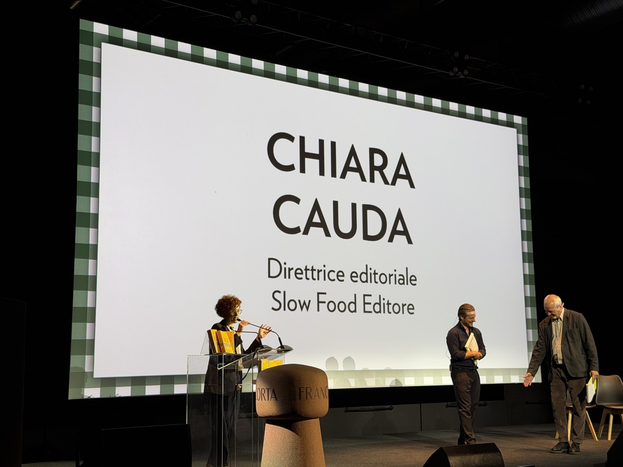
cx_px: 312
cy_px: 234
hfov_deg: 39.7
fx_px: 864
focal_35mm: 48
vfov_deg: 30.3
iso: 50
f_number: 1.78
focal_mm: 6.76
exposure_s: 1/100
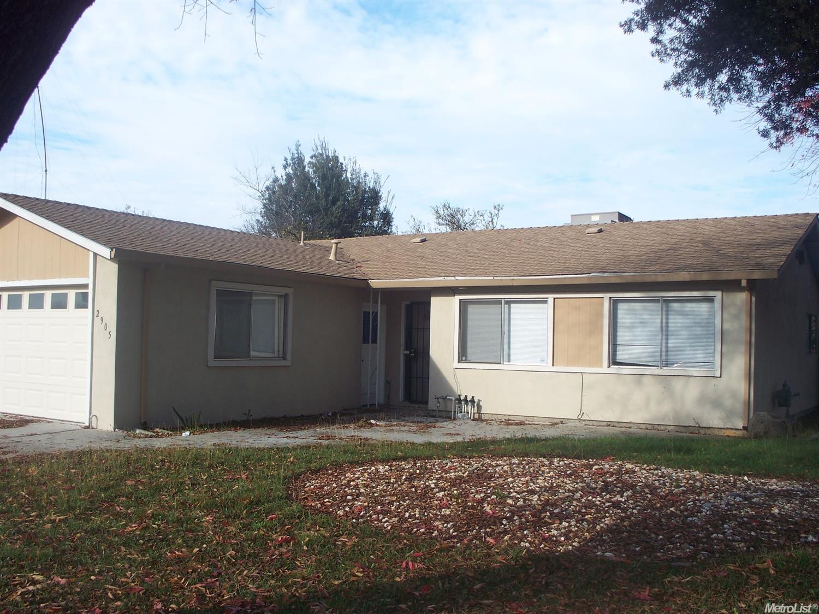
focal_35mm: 36
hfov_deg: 51.4
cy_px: 307
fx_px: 851
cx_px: 410
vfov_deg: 39.6
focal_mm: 7.54
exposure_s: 1/640
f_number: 2.8
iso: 80
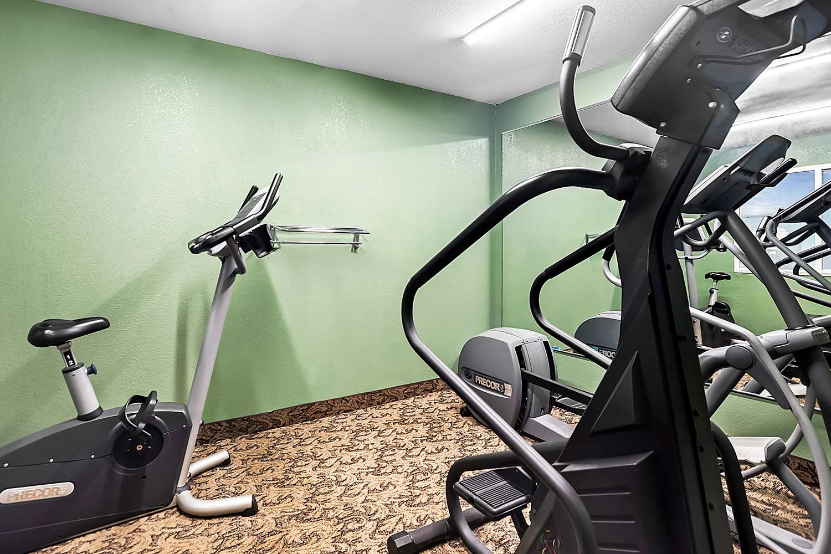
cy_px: 277
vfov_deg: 73.7
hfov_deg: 96.7
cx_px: 416
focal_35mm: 16
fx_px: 369
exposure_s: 3.2
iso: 100
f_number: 7.1
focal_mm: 16
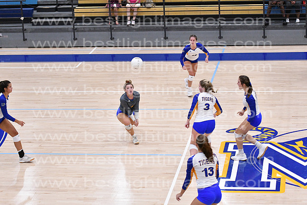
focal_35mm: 105
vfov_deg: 13.0
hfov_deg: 19.5
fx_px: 896
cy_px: 102
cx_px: 154
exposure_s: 1/1000
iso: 6400
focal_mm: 70
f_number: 3.2
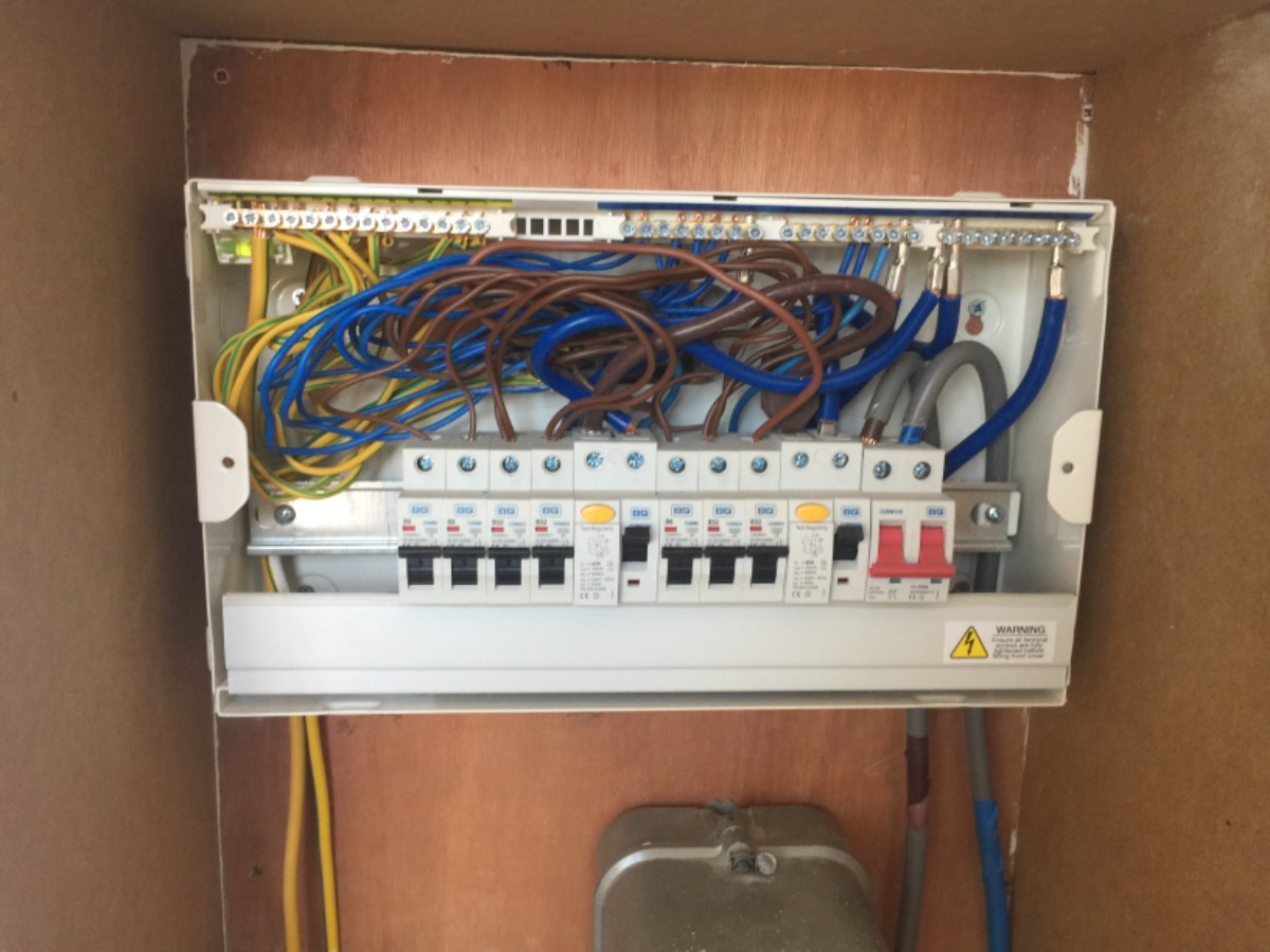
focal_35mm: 29
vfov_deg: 48.2
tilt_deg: -10.1
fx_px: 1064
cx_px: 635
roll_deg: -0.7
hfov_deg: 61.7
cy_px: 476
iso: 64
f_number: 2.2
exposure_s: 1/33
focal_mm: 4.15
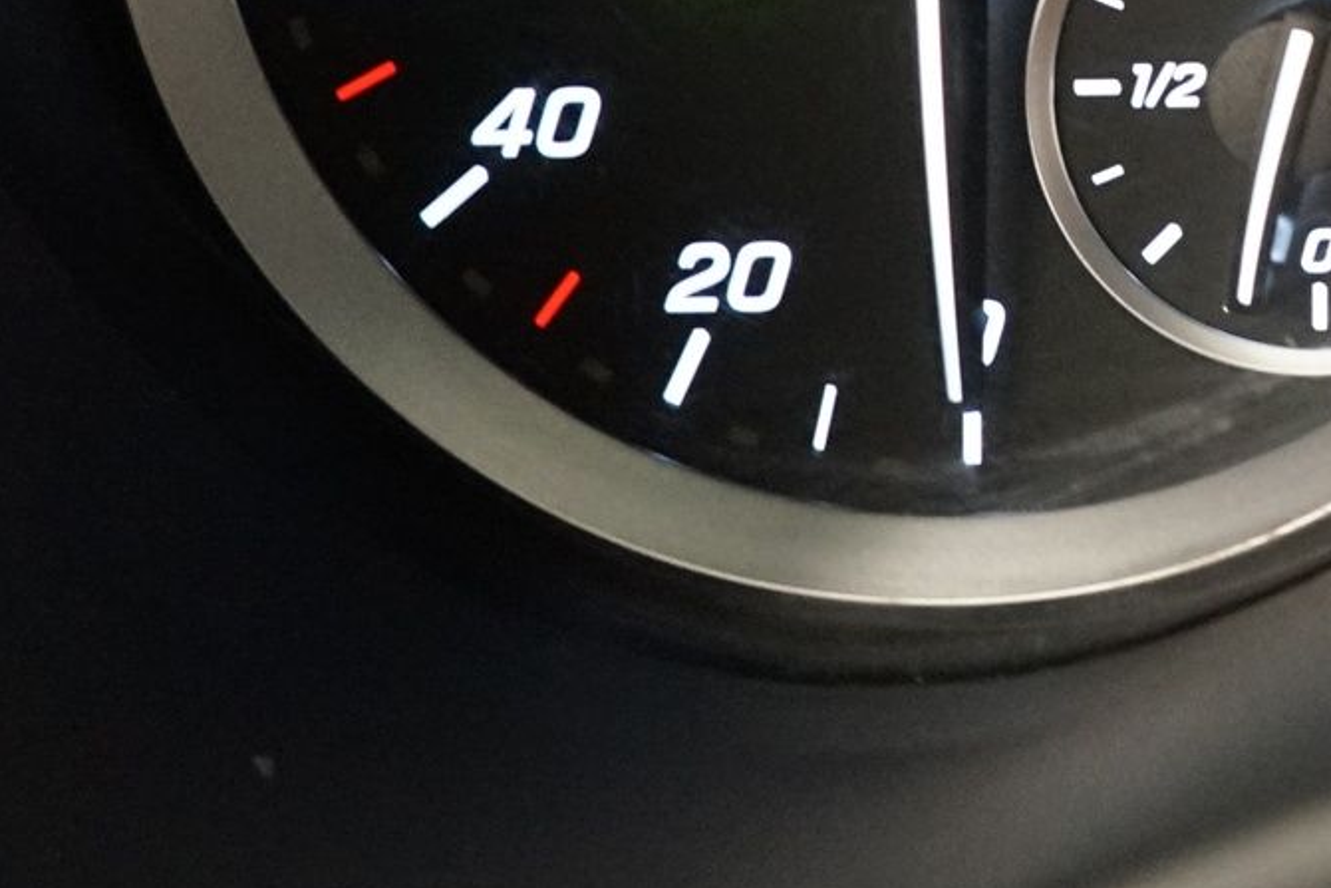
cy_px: -704
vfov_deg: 11.4
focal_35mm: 112
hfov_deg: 15.5
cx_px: 2463
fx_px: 4142
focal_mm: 30
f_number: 3.5
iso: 4000
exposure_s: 1/60
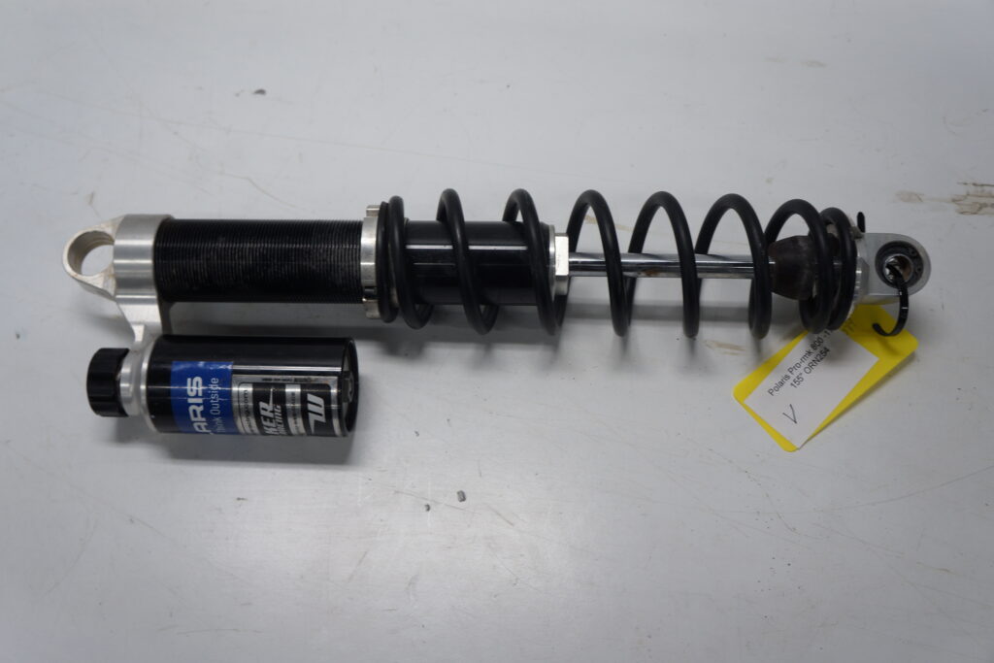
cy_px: 332
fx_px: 870
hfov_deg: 59.5
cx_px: 497
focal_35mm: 32
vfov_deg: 41.7
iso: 160
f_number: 5
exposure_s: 1/60
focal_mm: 21
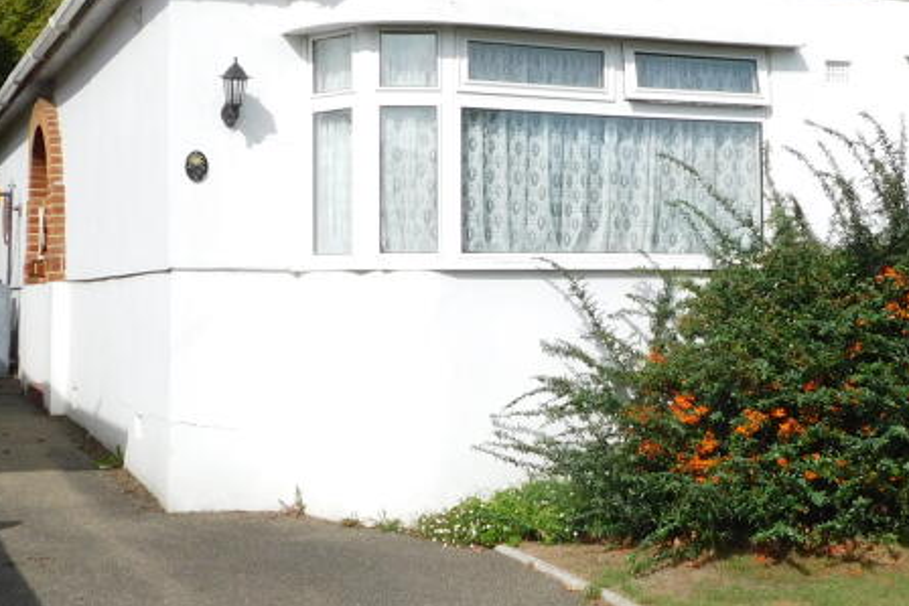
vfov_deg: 23.7
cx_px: 505
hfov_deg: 35.0
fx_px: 1440
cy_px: 233
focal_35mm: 57
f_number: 6
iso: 125
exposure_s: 1/500
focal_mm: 4.1
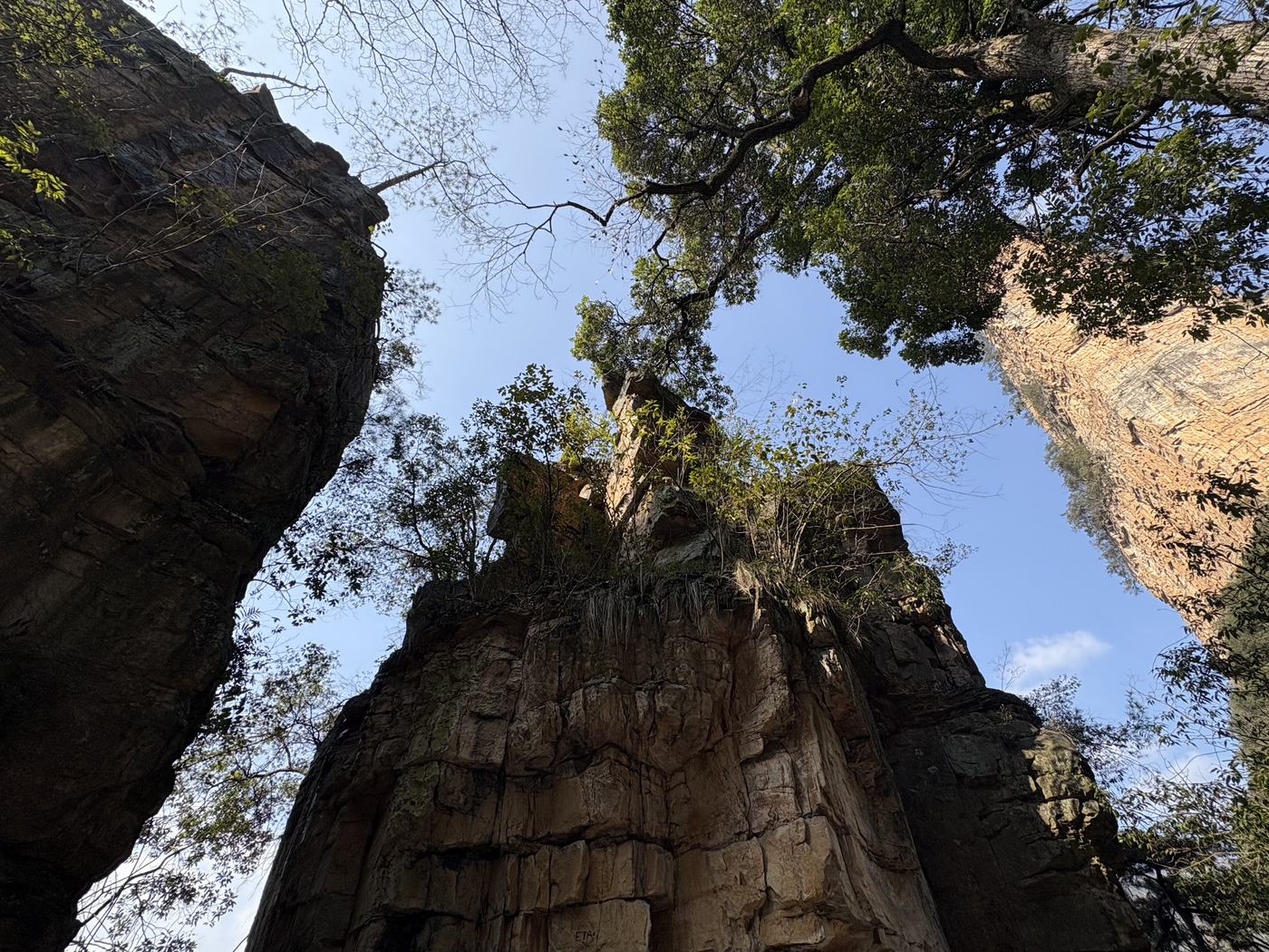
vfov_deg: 78.1
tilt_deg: +55.4
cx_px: 666
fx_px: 587
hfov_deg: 94.4
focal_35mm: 16
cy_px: 456
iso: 50
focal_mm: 2.22
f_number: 2.2
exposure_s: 1/804
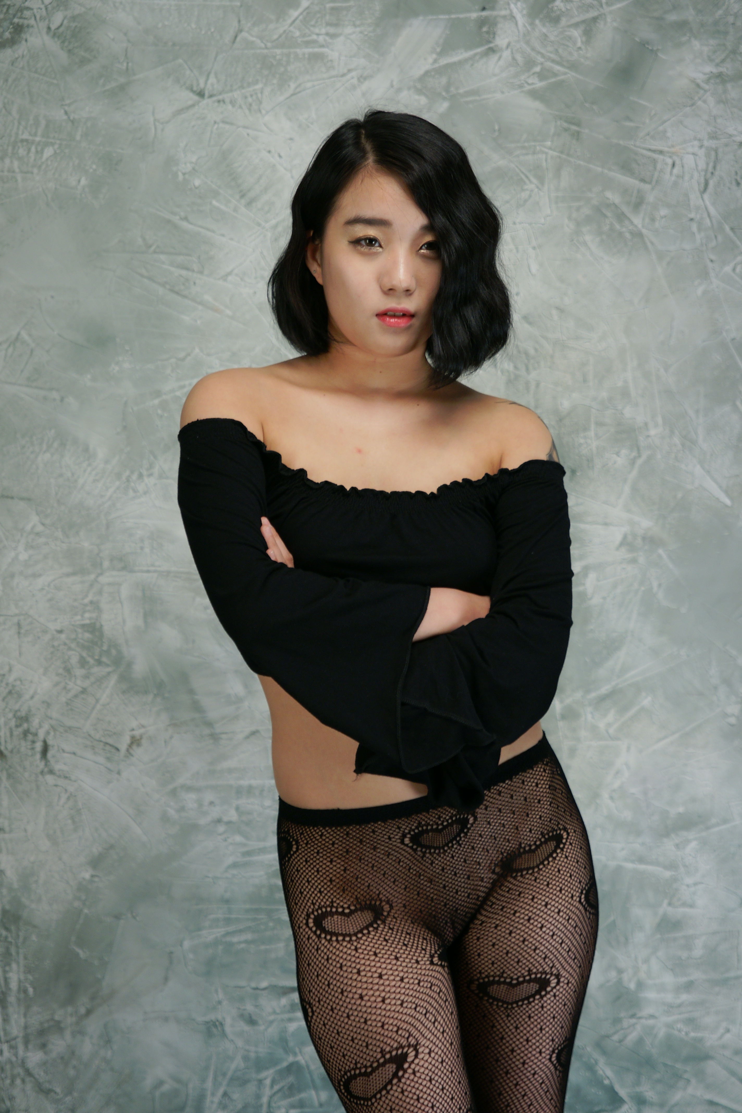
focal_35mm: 90
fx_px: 2782
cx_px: 371
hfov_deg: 15.2
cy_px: 556
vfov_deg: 22.6
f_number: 2.8
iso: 200
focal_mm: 60
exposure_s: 1/125
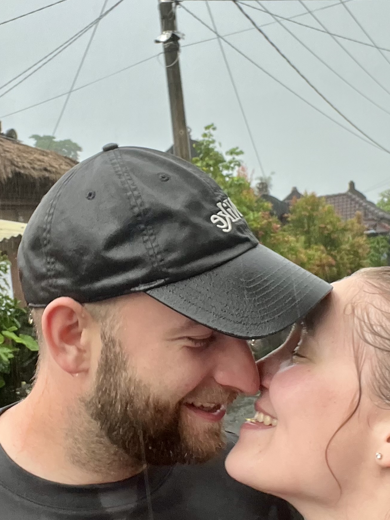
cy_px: 225
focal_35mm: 53
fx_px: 796
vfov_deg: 36.1
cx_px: 169
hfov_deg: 27.5
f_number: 2.2
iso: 100
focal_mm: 2.71
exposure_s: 1/104
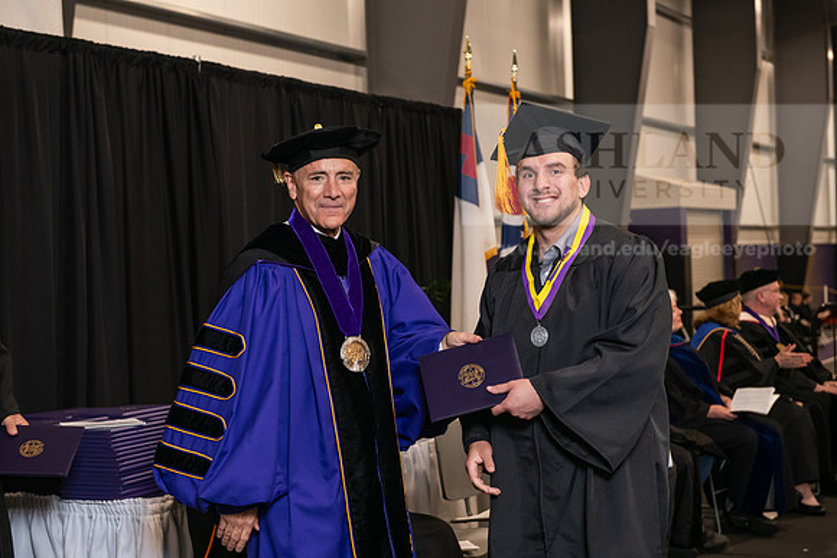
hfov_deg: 32.4
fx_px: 1442
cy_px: 279
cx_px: 418
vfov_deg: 21.9
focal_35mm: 62
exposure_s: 1/125
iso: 1600
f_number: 5
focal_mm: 62
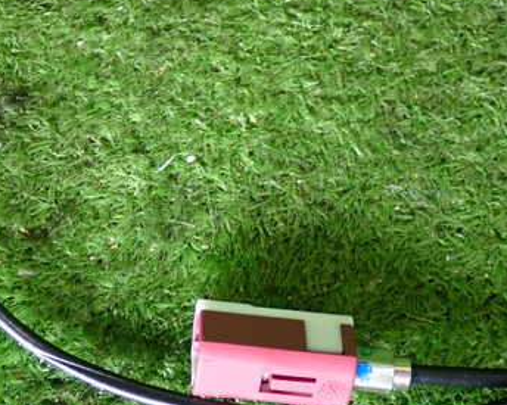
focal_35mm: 80
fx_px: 1200
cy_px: 191
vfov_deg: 19.2
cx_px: 81
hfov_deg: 23.4
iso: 640
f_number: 3.1
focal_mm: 8.4
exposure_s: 1/50
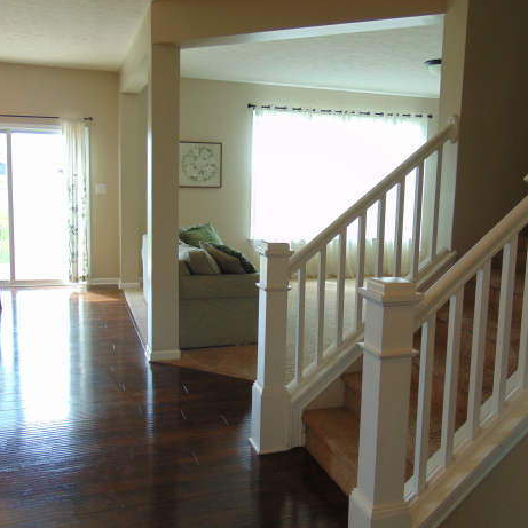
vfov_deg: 51.1
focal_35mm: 32
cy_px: 257
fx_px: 552
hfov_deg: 51.1
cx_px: 270
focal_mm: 4.5
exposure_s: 1/50
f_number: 3
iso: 80
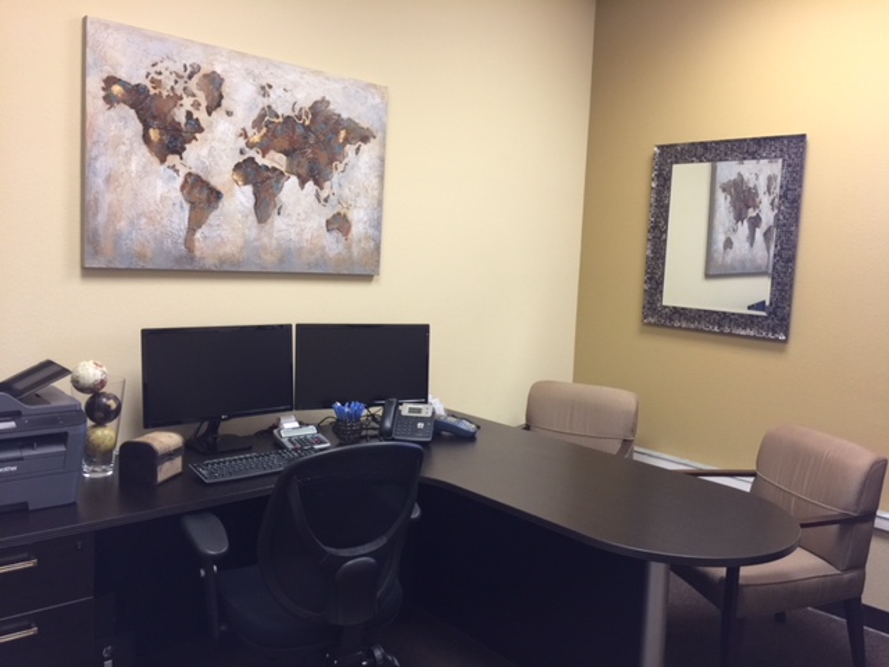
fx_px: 745
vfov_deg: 48.2
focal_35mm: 29
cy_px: 334
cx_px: 444
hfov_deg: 61.7
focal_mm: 4.15
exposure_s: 1/15
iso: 40
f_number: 2.2
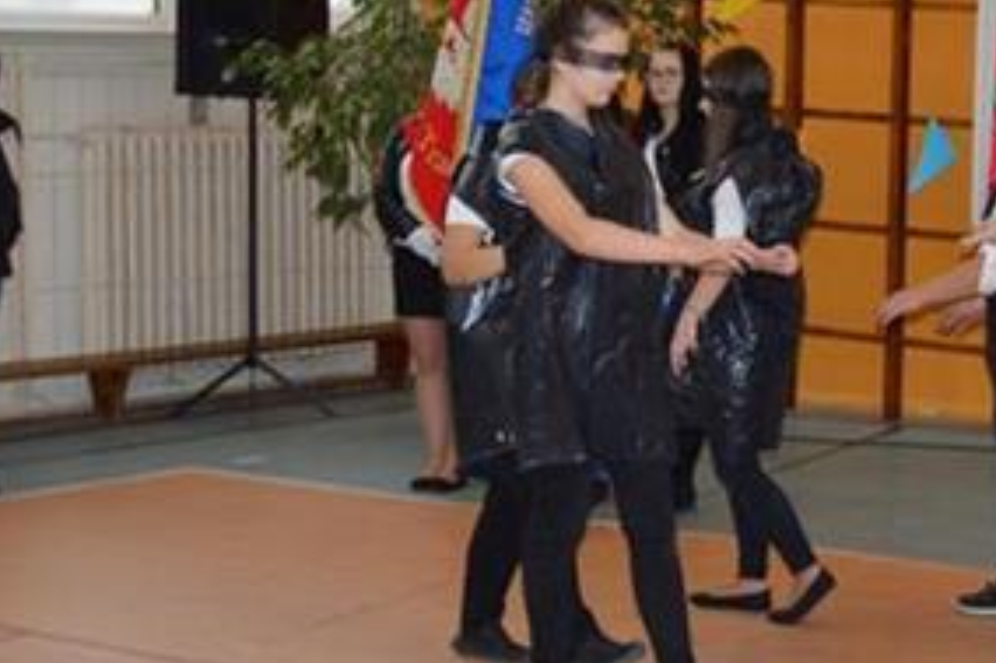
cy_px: 249
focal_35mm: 96
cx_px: 940
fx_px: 2654
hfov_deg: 20.7
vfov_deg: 14.2
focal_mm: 28
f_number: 4
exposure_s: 1/60
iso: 400
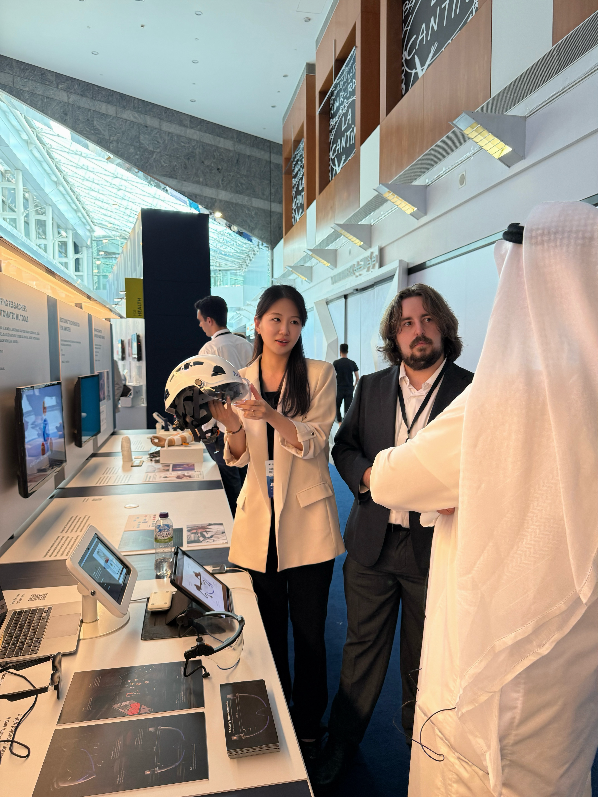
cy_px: 398
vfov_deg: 71.6
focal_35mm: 24
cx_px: 299
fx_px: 553
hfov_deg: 56.8
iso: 125
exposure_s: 1/100
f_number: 1.78
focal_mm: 6.76
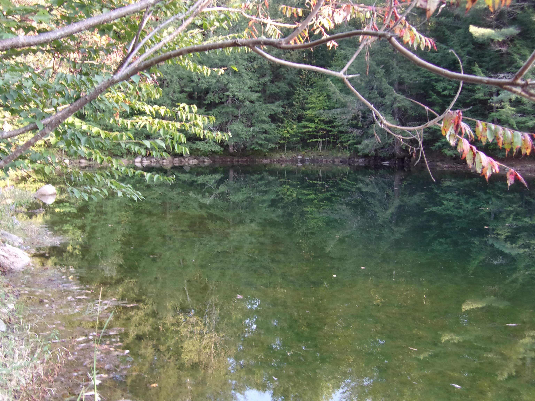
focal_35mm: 42
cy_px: 200
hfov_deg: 44.8
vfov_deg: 34.3
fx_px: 649
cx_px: 268
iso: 107
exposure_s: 1/34
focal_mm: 7.6
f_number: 3.7
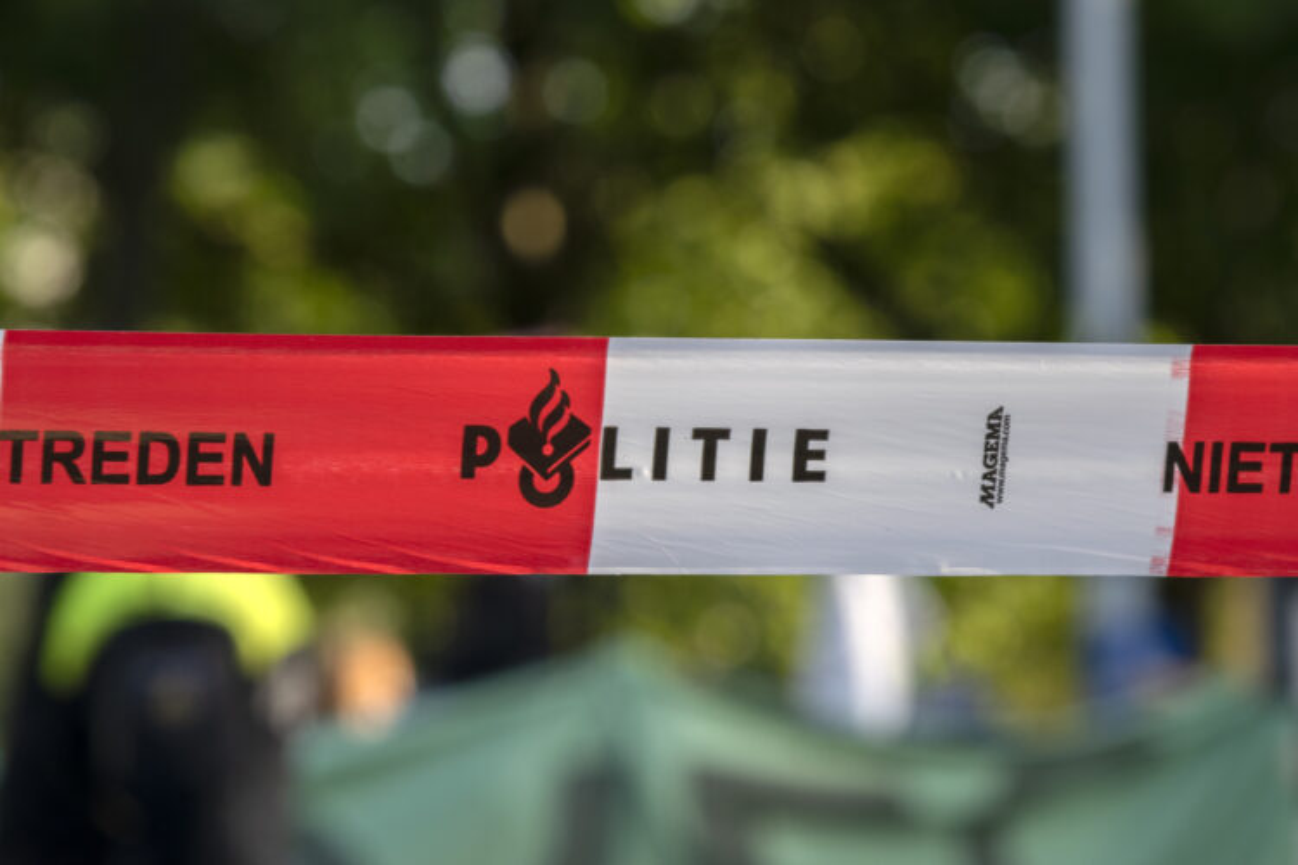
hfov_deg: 6.9
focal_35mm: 300
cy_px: 432
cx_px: 649
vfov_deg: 4.6
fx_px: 10816
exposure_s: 1/125
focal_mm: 200
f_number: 8
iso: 200
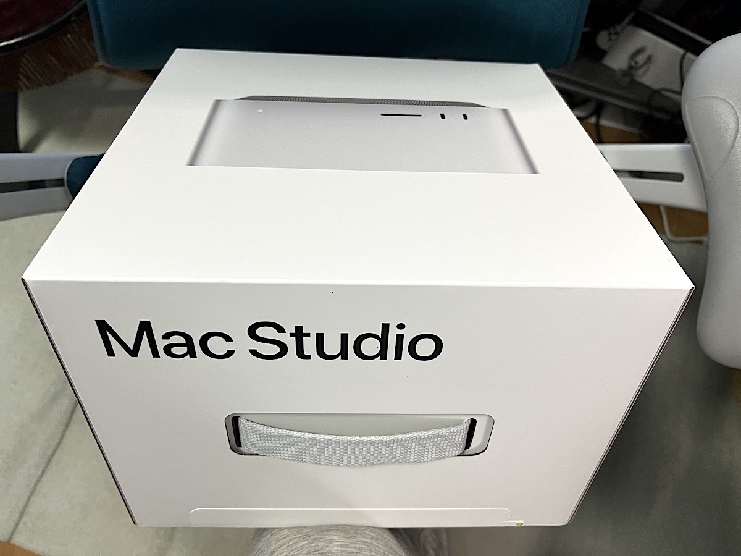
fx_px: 557
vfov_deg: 53.1
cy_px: 278
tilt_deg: -75.6
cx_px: 370
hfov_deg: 67.3
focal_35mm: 26
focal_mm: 5.7
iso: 125
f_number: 1.5
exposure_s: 1/50
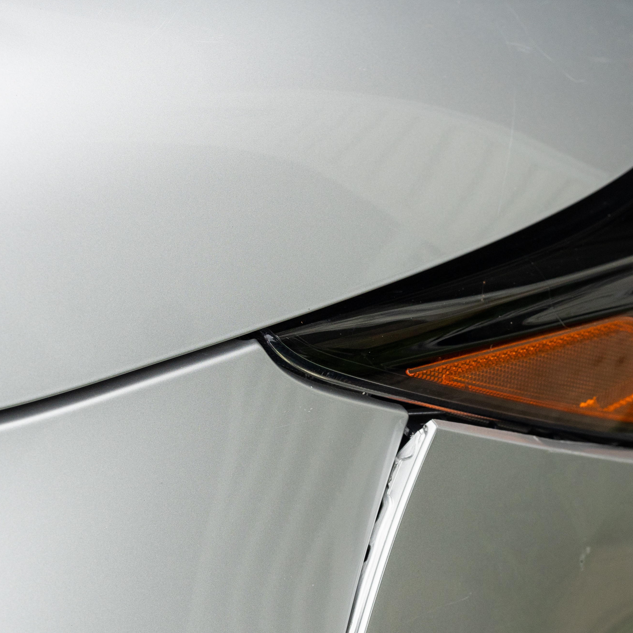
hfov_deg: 21.3
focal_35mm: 81
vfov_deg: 21.3
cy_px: 445
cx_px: 454
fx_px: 1676
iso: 400
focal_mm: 27
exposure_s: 1/160
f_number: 4
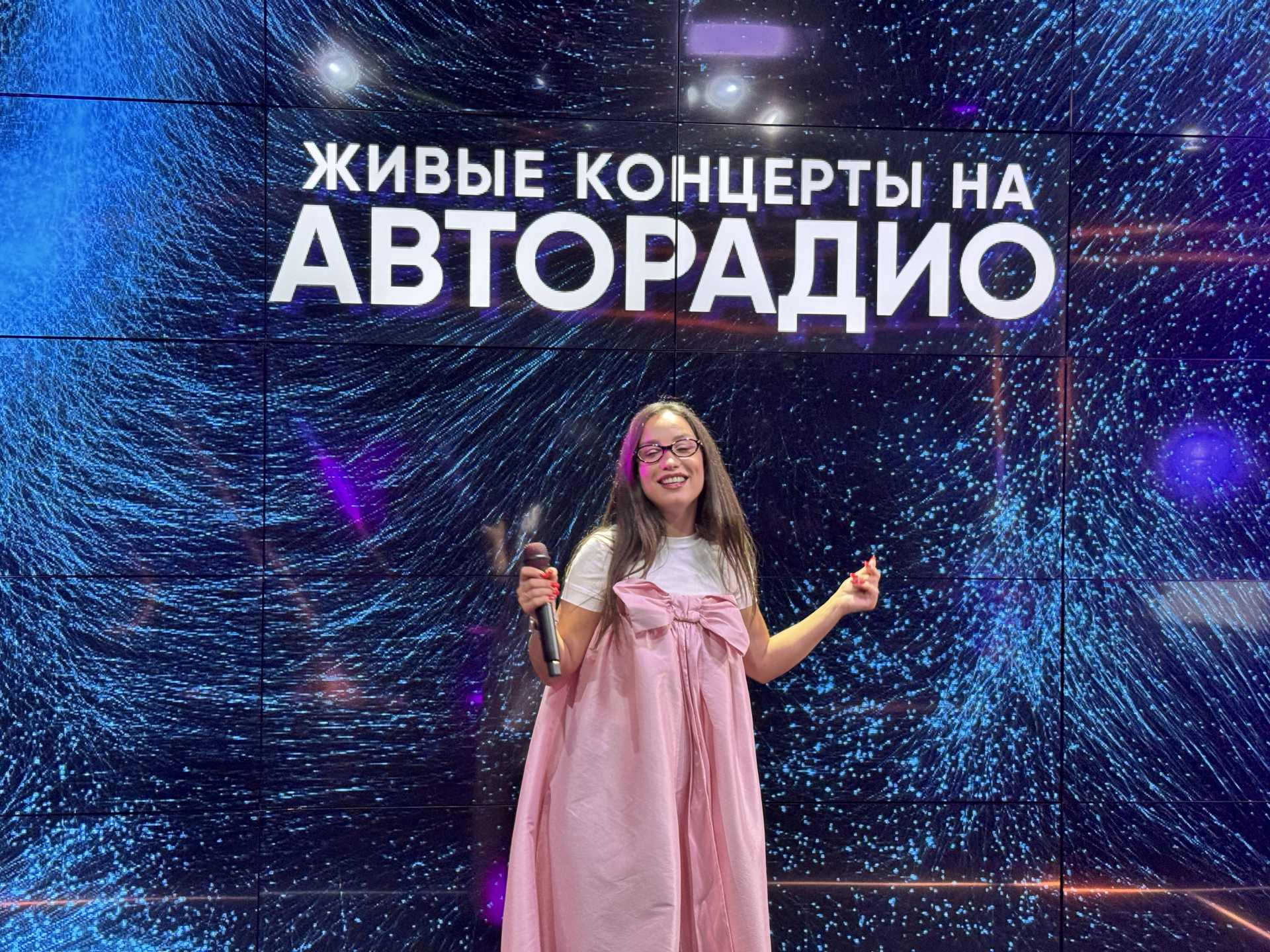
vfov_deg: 30.3
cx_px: 635
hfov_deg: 39.7
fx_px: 1761
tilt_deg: +0.5
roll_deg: -0.4
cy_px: 476
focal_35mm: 48
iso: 160
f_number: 1.78
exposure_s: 1/60
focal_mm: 6.76
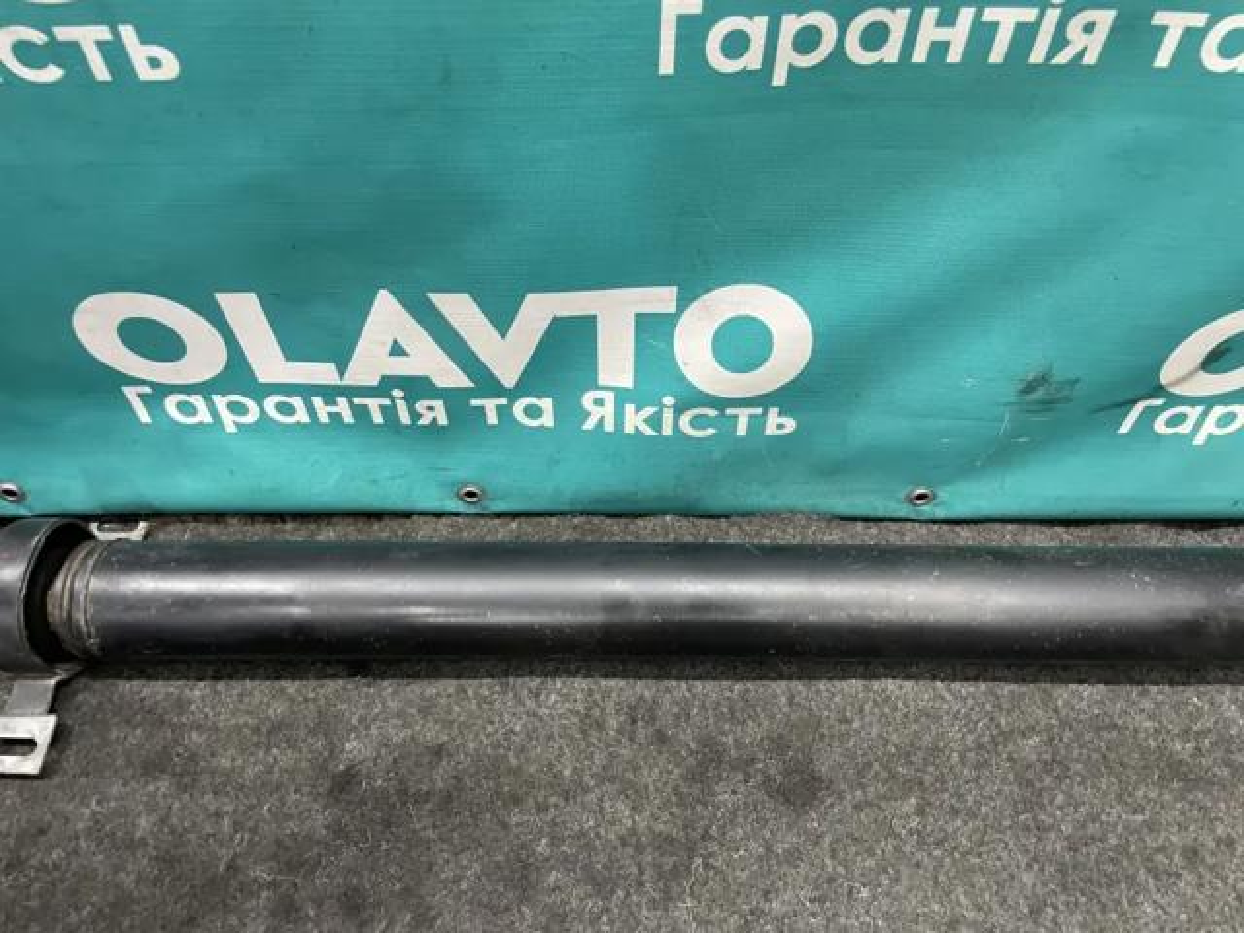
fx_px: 934
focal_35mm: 26
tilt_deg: -49.3
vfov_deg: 53.1
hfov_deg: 67.3
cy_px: 466
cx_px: 622
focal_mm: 4.2
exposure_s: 1/50
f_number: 1.6
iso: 320
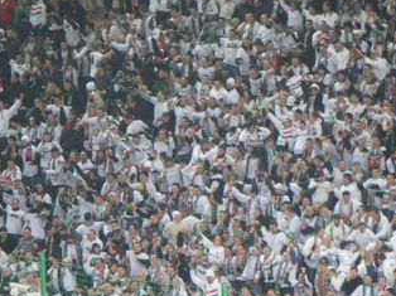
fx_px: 4778
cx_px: 290
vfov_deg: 3.6
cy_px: 217
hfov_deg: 4.7
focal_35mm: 418
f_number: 4.8
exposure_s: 1/80
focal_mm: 37.9
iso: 800
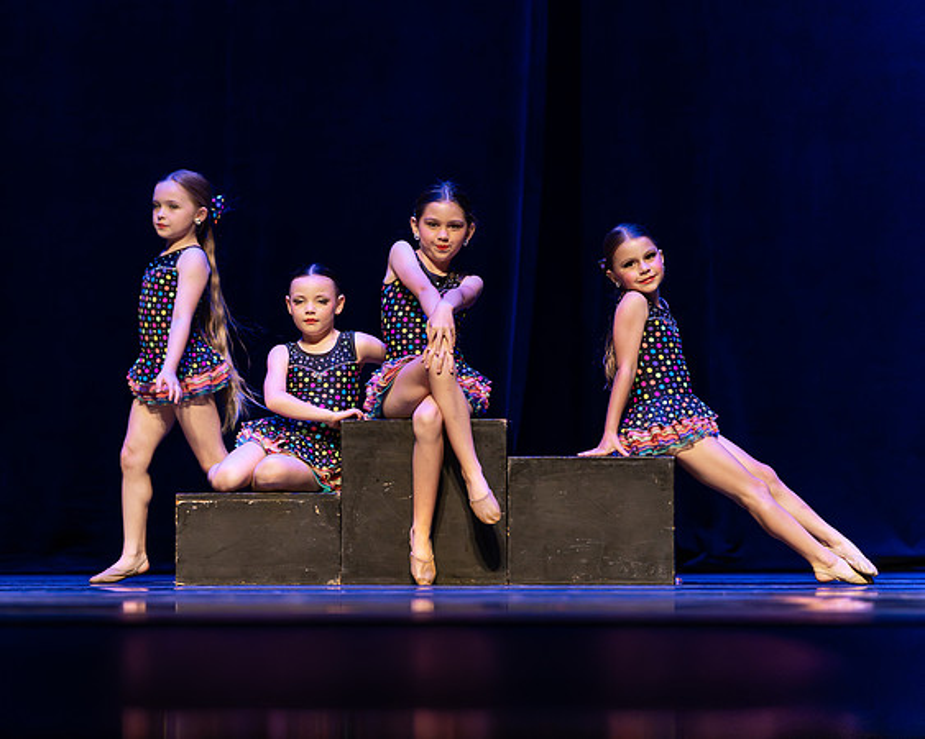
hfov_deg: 9.8
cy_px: 424
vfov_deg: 7.8
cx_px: 296
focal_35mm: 197
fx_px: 5401
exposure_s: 1/640
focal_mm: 150
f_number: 2.8
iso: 3200
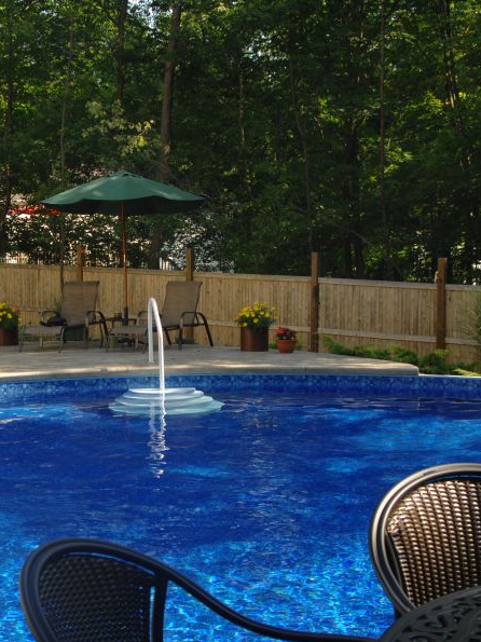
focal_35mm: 61
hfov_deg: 23.8
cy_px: 322
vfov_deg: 31.7
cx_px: 127
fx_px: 1131
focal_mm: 28
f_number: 5
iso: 100
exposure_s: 1/100
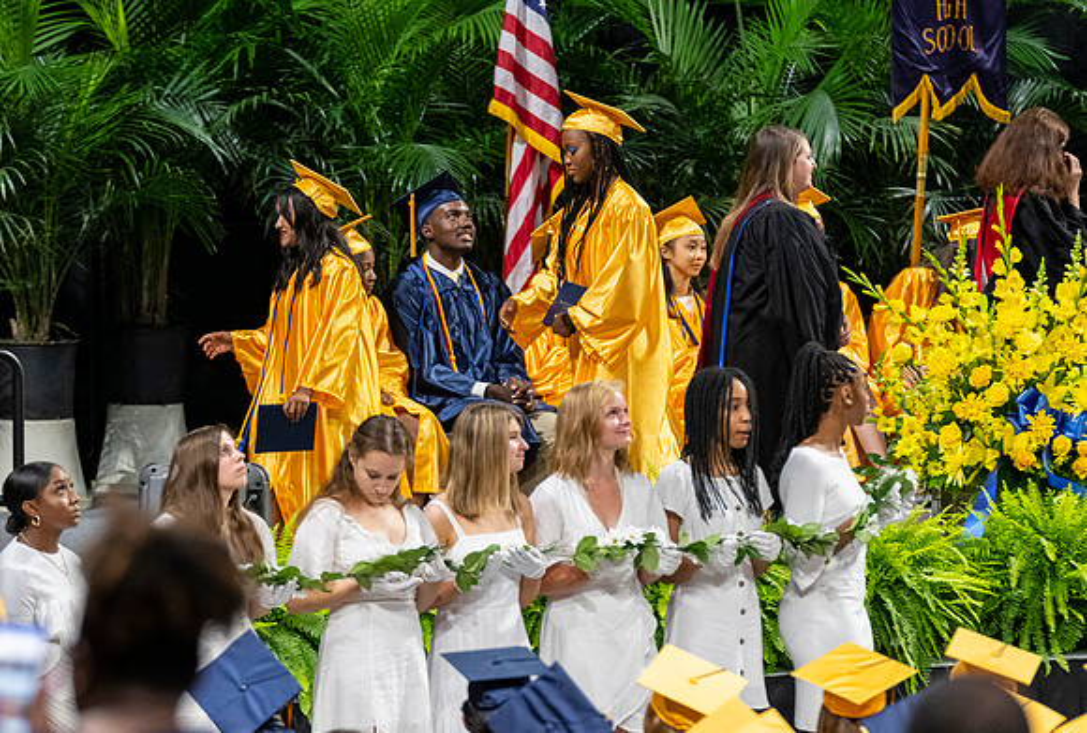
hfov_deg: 6.1
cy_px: 470
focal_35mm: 337
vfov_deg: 4.1
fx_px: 10221
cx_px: 360
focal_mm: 190
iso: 2000
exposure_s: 1/200
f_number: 4
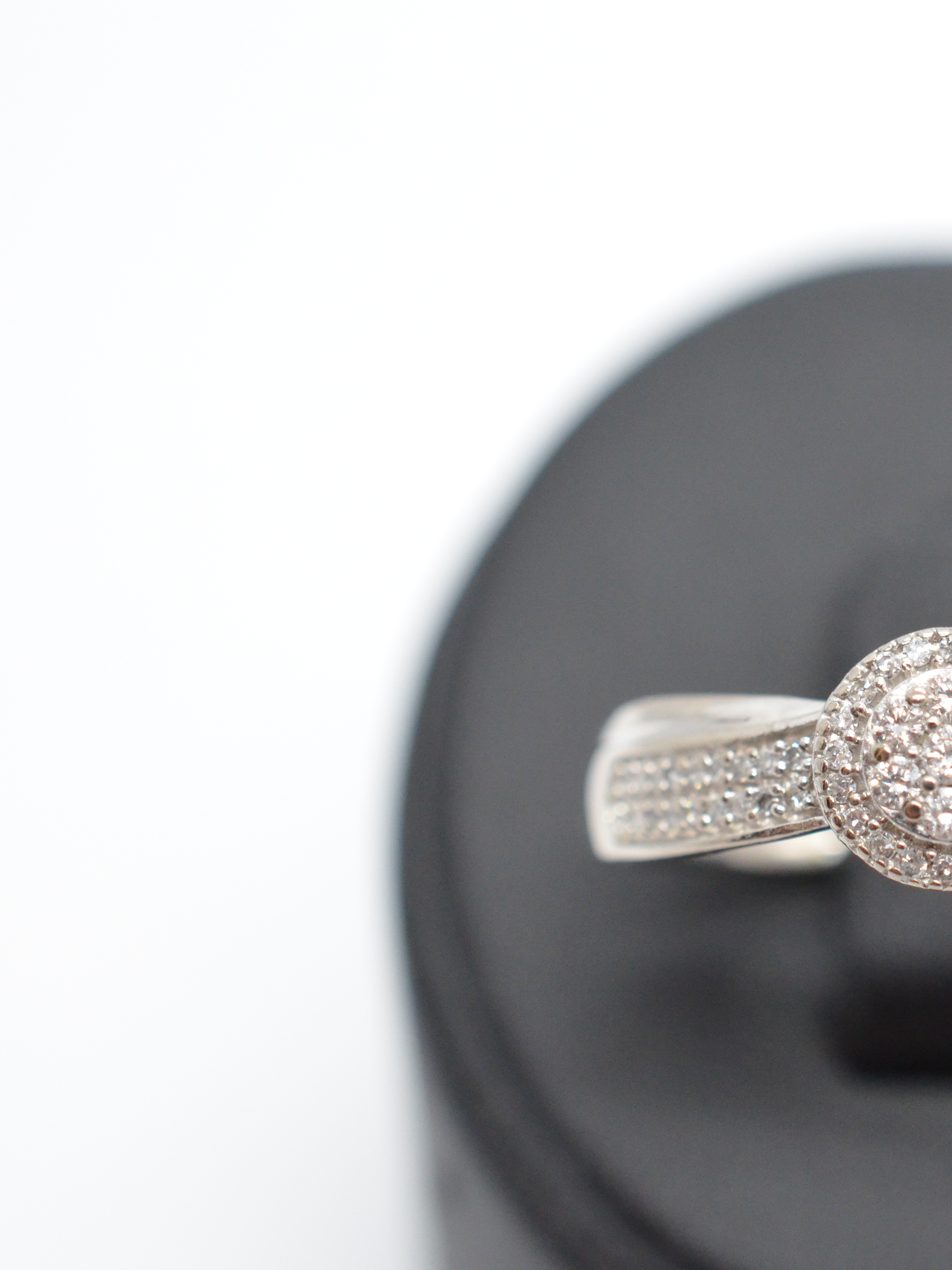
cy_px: 637
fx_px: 3300
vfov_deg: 21.8
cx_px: 965
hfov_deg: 16.1
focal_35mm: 90
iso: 2000
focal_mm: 40
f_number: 8
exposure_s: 1/250
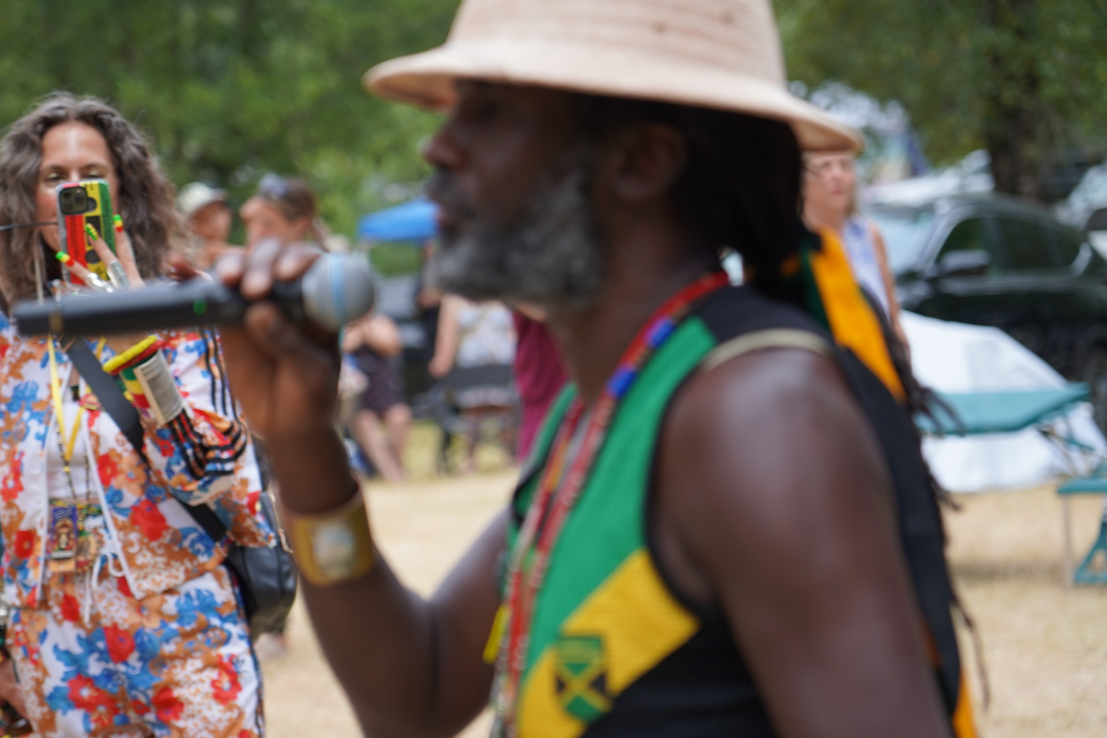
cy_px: 407
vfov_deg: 11.7
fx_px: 3597
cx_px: 511
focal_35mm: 117
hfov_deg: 17.5
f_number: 4
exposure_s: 1/160
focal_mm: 105
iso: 200
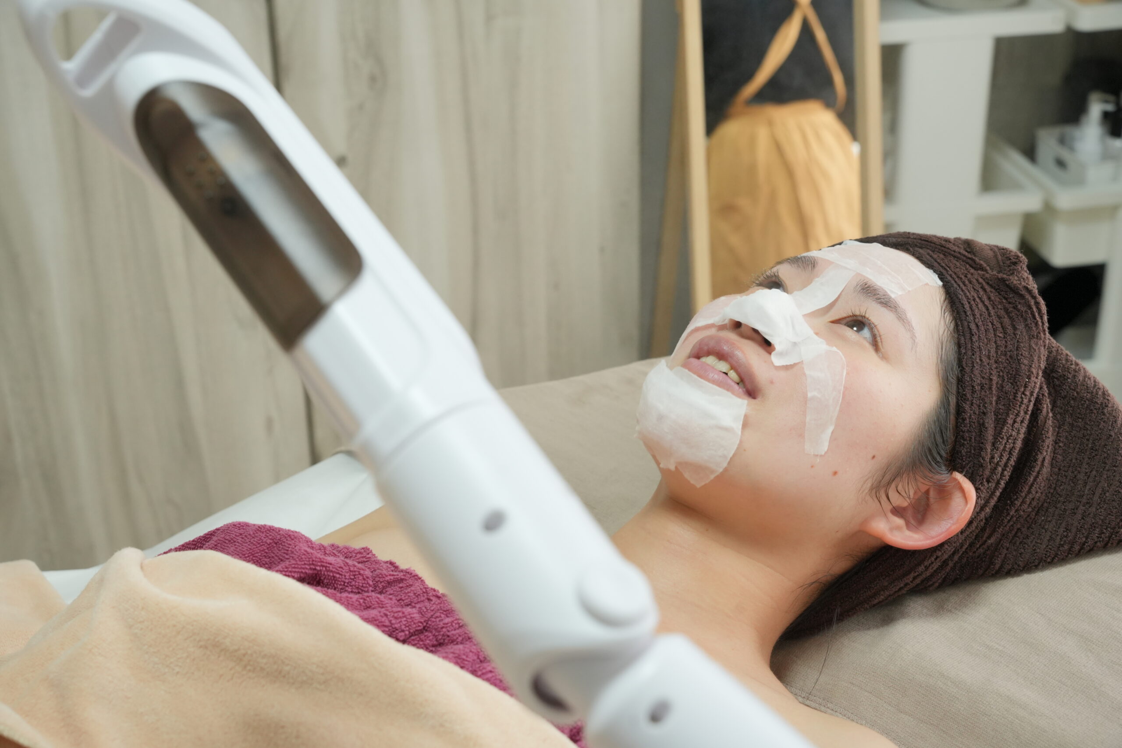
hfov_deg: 37.1
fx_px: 1674
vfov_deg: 25.2
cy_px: 374
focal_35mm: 54
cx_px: 561
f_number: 8
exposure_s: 1/60
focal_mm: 53.7
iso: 1600
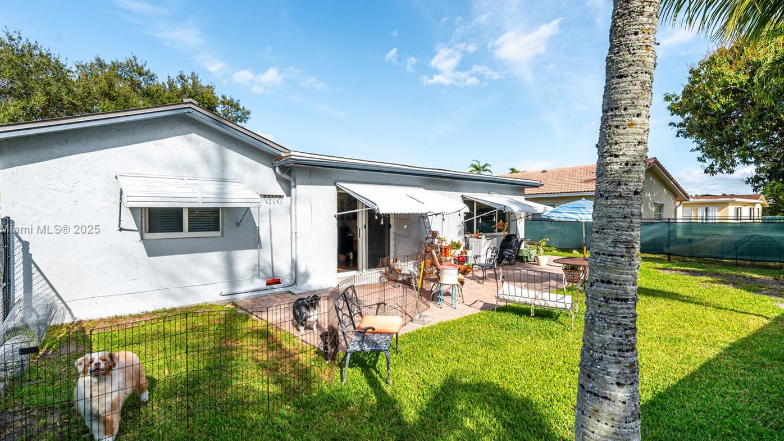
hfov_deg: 92.6
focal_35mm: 18
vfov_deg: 61.0
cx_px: 369
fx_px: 374
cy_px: 230
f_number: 8
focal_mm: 15
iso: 200
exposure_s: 1/400
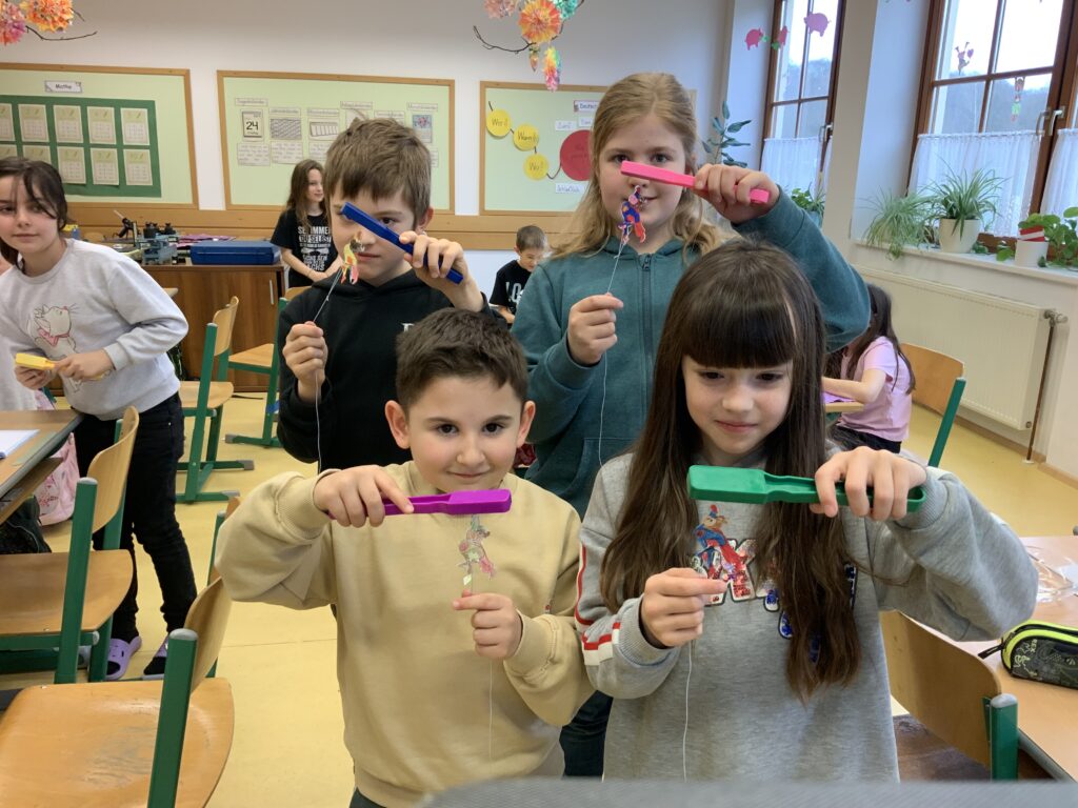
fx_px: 903
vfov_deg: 48.2
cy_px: 404
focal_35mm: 29
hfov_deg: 61.7
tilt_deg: -15.7
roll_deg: -0.9
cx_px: 539
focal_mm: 3
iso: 64
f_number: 1.8
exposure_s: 1/50
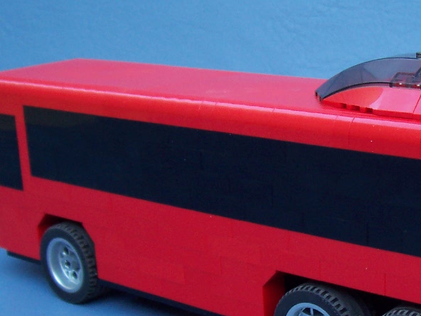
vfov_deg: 19.5
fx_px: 912
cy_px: 221
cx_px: 336
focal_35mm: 75
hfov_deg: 25.5
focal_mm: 5.6
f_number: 2.8
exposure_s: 1/90
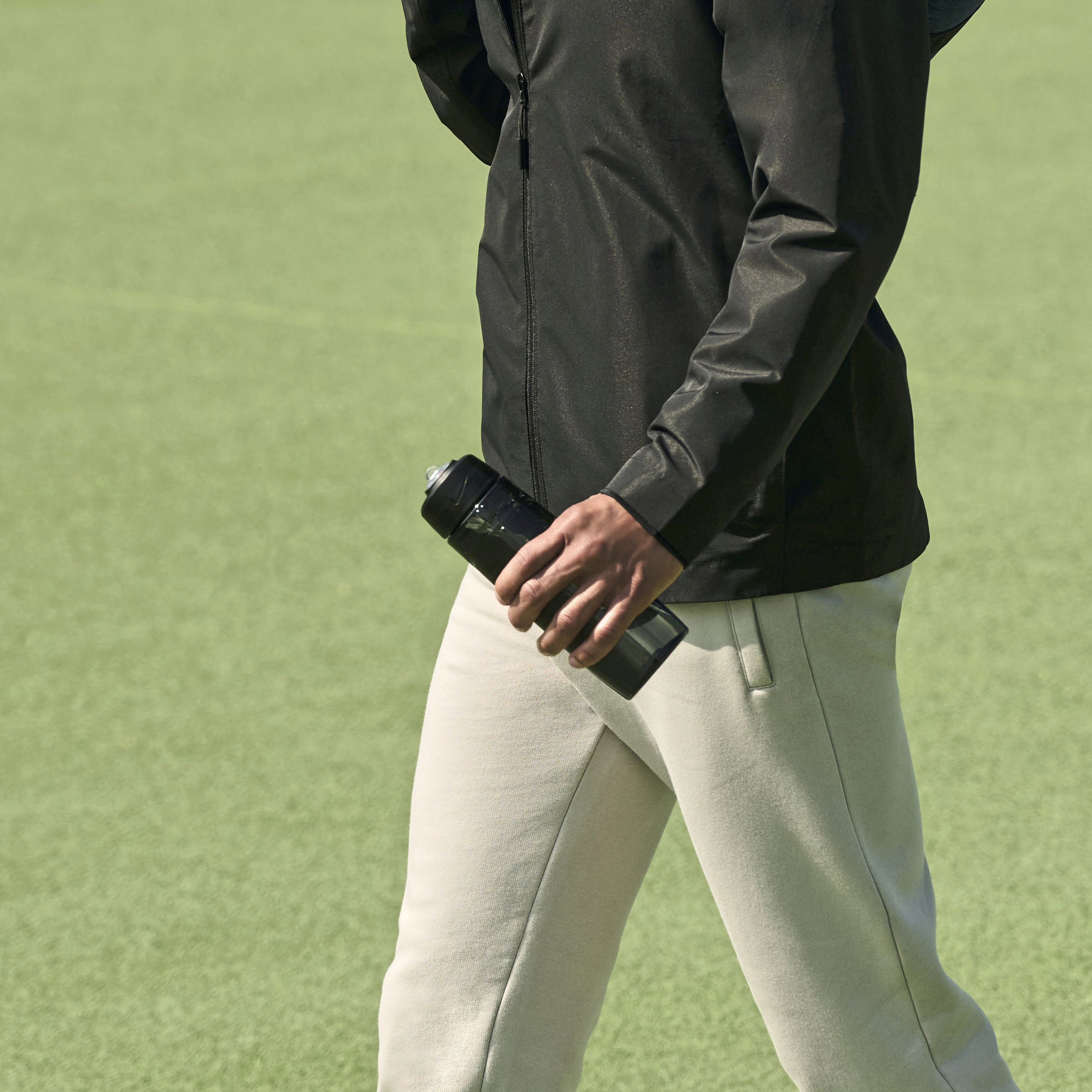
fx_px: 17524
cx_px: 401
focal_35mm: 491
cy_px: 663
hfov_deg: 3.6
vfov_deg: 3.6
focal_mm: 200
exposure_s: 1/1250
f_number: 6.3
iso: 200
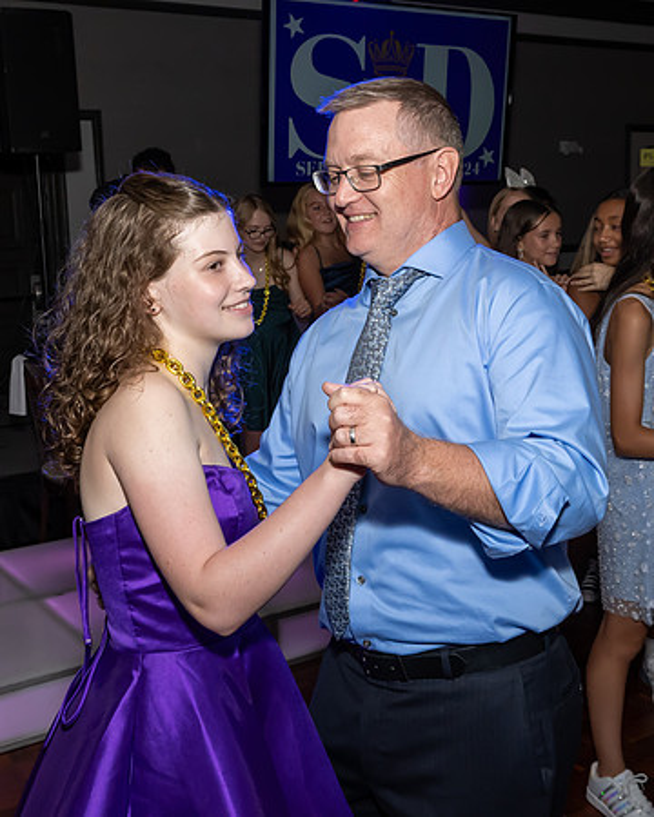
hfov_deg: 35.9
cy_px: 369
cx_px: 316
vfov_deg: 44.0
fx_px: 1009
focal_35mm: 42
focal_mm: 18
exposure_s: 1/250
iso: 1000
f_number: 7.1
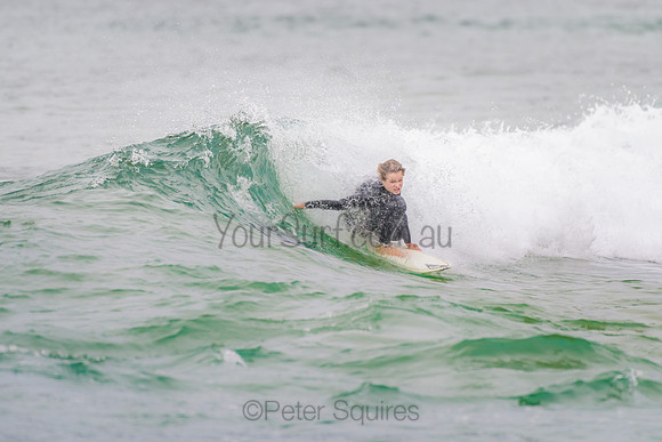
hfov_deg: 3.4
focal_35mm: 613
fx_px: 11273
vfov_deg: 2.2
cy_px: 178
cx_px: 351
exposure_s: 1/800
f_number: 5.6
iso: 400
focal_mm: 500
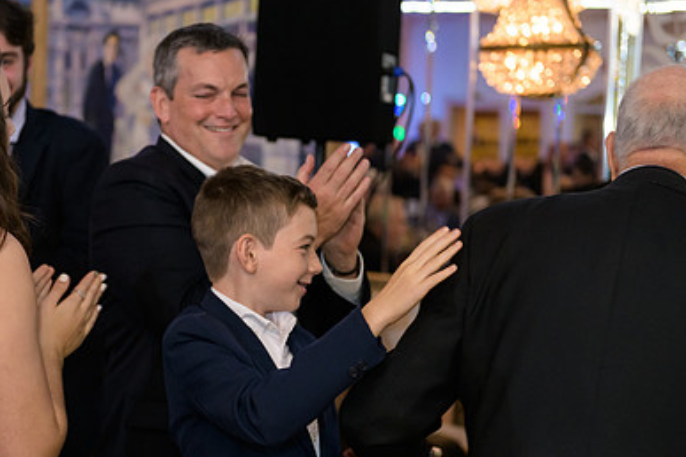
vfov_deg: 15.2
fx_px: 1715
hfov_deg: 22.6
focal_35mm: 90
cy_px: 290
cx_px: 310
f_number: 3.2
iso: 1000
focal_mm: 60
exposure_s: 1/125
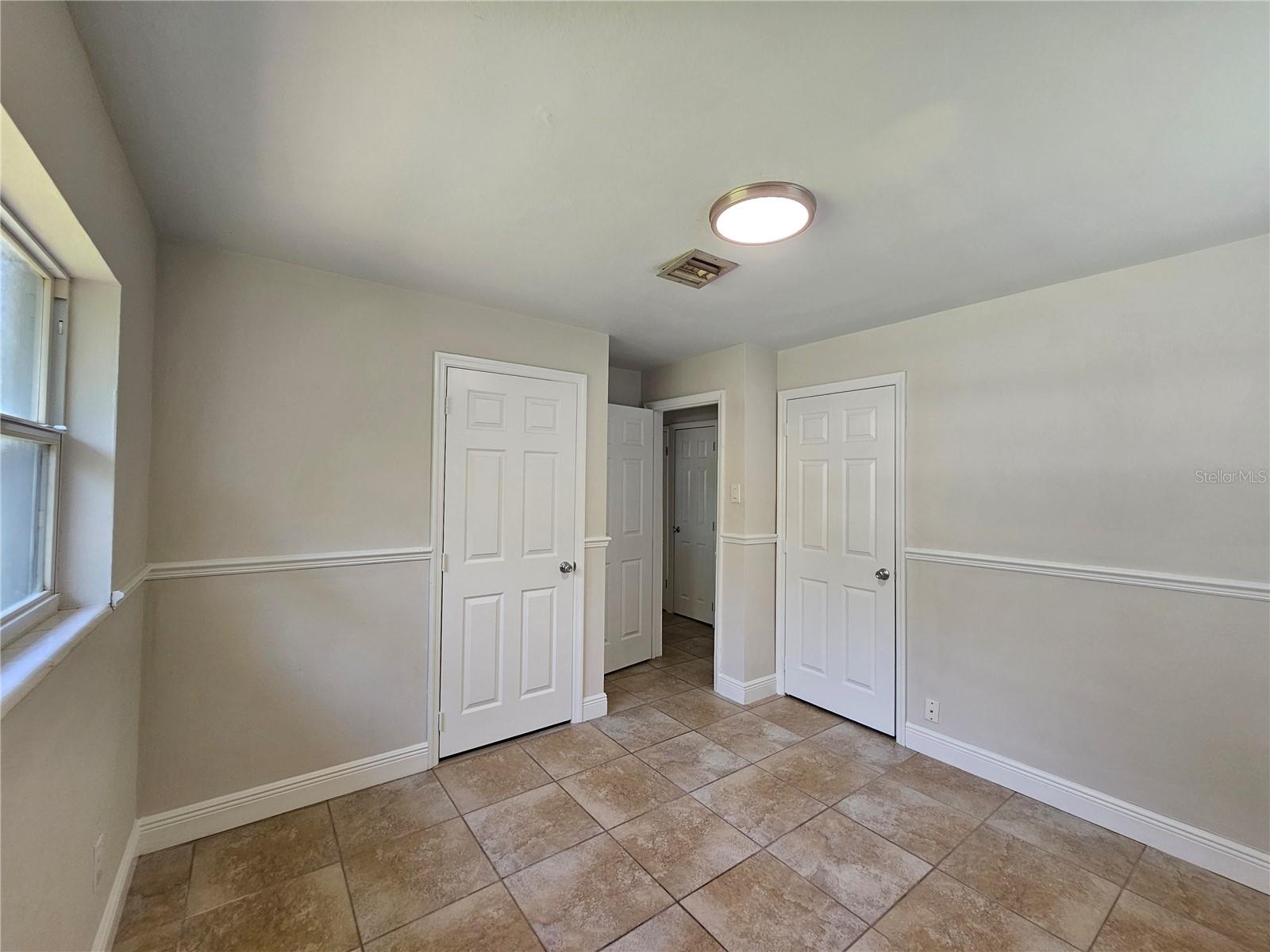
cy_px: 476
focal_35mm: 13
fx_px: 477
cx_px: 635
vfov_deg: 89.9
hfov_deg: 106.2
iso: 100
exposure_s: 1/60
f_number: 2.2
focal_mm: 2.2
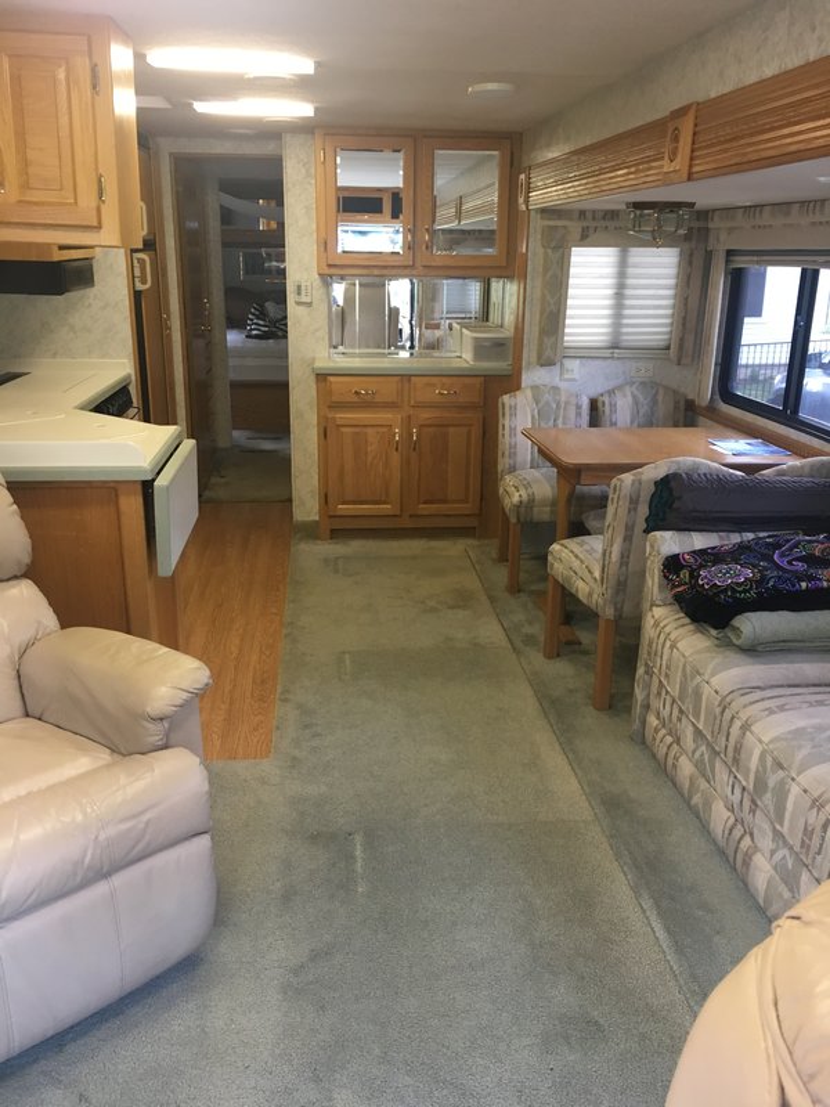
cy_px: 554
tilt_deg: -15.7
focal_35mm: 29
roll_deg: -0.6
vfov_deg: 61.7
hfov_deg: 48.2
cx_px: 415
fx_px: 927
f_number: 2.2
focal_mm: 4.15
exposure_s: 1/30
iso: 100
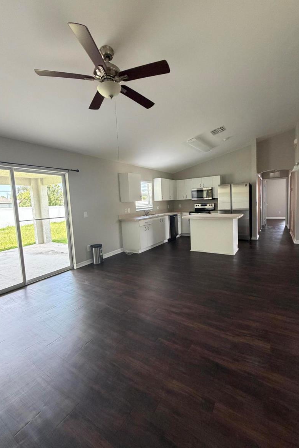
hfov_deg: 77.2
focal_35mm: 15
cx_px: 163
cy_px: 218
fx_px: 187
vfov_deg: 100.4
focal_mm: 2.22
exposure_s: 1/120
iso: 320
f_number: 2.2
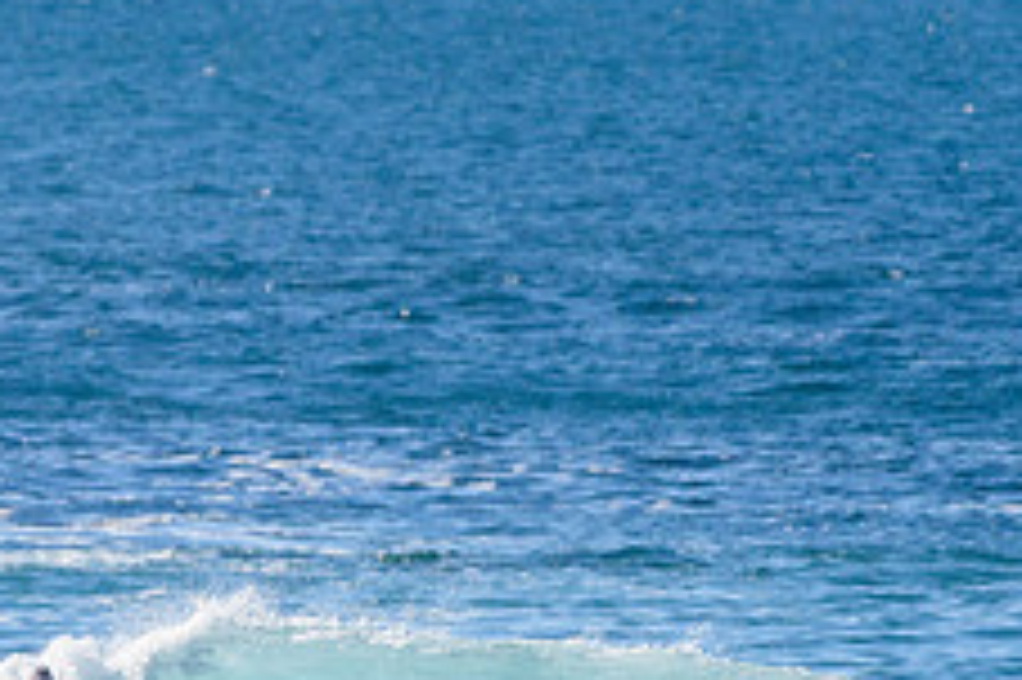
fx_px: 44452
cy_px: 775
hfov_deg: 1.3
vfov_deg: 0.9
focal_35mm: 1567
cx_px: 35
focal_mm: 500
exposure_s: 1/8000
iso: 500
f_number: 5.6
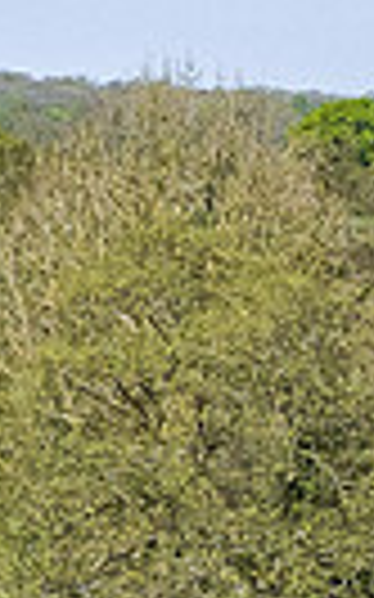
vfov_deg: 6.2
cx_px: -565
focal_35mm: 339
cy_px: 741
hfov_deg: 3.8
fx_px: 5535
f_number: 6.3
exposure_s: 1/1600
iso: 400
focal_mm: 21.3
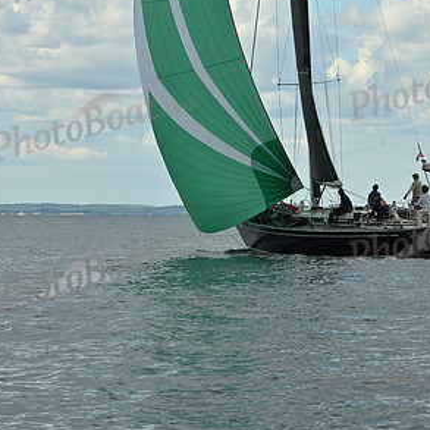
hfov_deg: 8.7
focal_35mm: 202
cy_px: 28
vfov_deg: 8.6
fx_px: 2839
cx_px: 274
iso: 250
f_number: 10
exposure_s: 1/800
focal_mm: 120
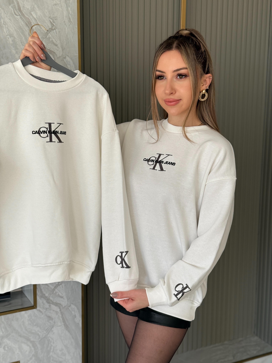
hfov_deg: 30.3
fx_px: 503
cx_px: 136
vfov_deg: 39.7
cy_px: 182
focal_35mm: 48
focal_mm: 6.76
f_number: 1.78
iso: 80
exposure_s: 1/219
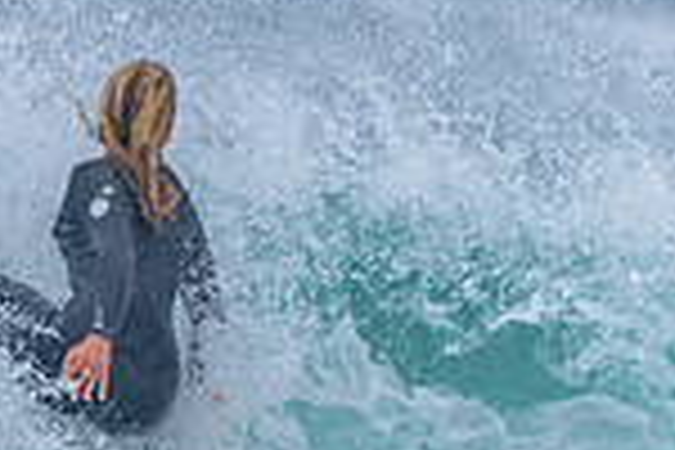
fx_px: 44378
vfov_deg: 0.6
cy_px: 355
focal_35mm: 2367
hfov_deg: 0.9
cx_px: 142
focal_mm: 500
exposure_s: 1/2000
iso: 450
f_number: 5.6
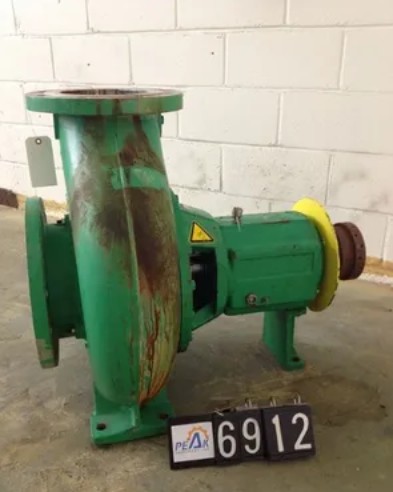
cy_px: 259
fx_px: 538
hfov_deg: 40.1
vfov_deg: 49.1
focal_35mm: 37
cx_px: 195
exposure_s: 1/20
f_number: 2.4
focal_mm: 4.28
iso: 200
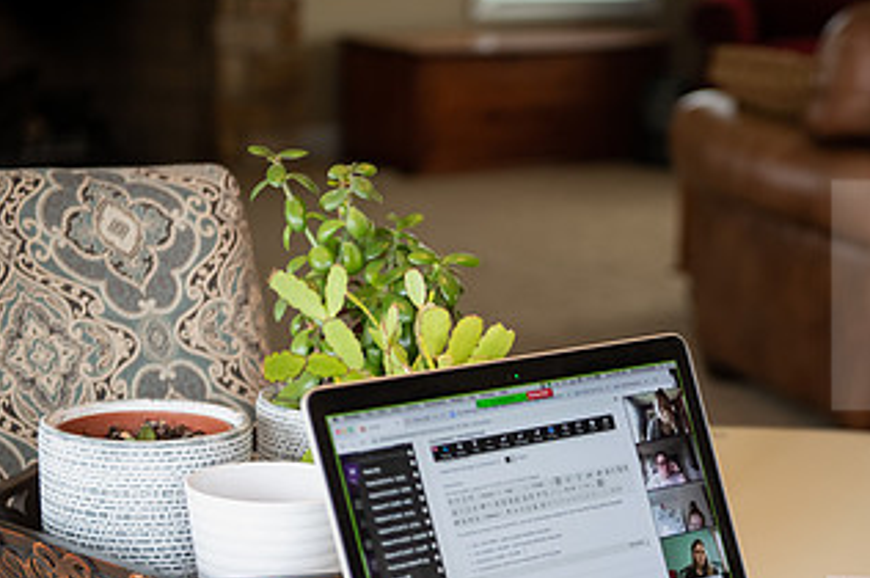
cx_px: 749
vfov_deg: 11.9
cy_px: 513
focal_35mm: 114
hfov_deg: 17.7
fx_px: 2752
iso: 800
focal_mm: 62
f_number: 3.5
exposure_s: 1/125
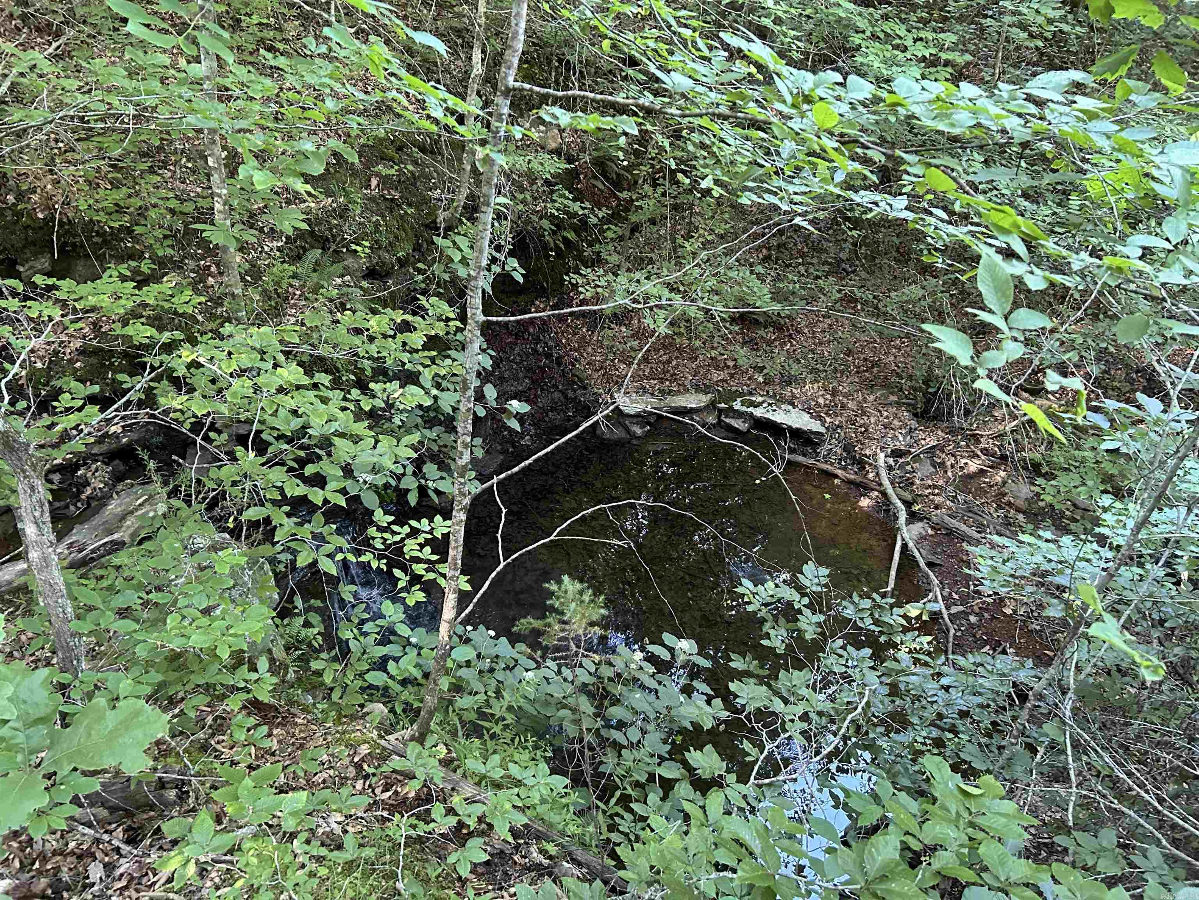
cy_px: 450
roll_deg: +1.4
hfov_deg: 67.3
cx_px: 600
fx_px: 901
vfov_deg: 53.1
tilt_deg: -35.7
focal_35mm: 26
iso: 500
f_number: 1.5
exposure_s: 1/42
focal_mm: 5.7
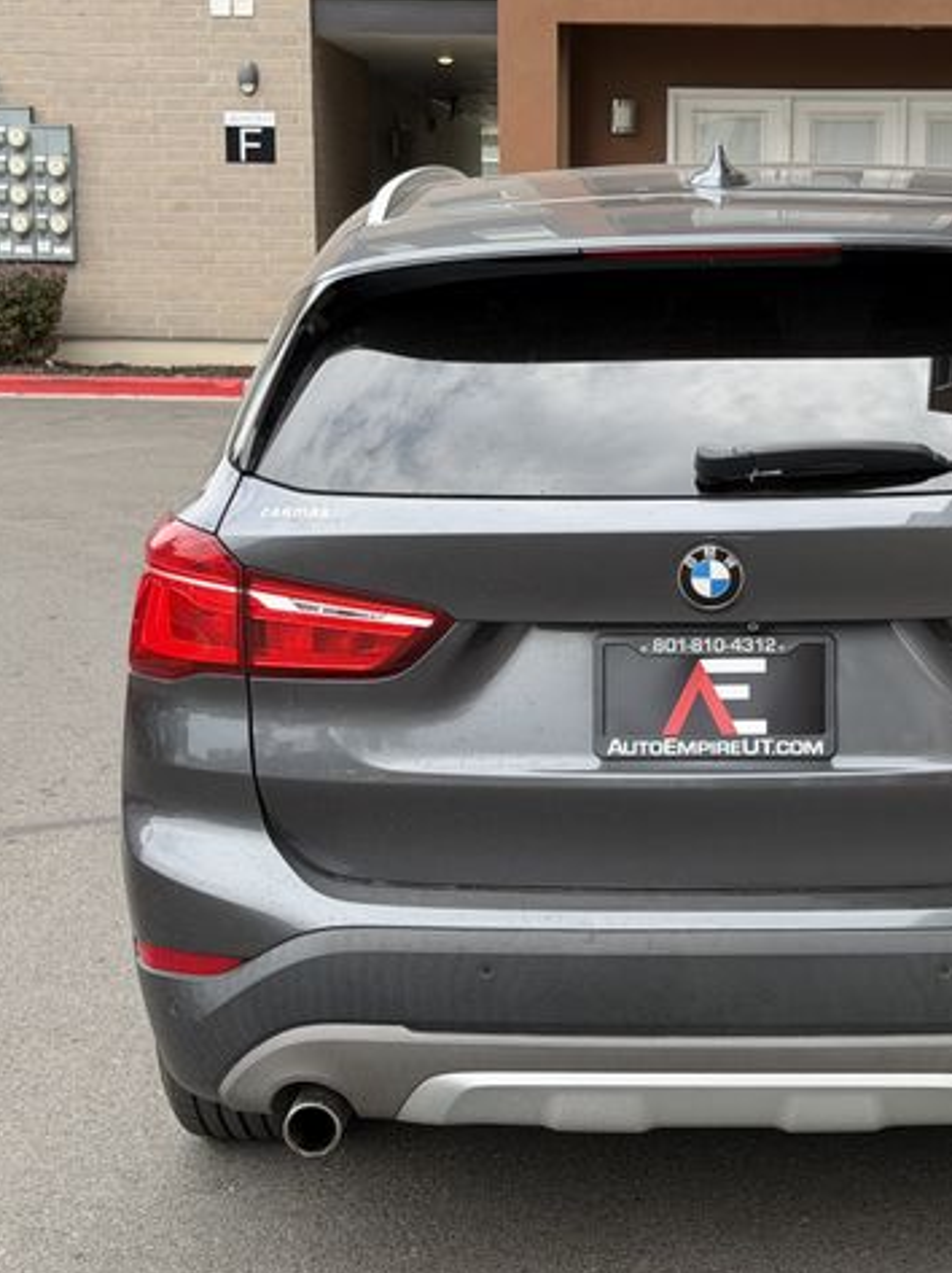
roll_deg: -0.1
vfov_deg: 29.8
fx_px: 2387
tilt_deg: -8.5
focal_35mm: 65
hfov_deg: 22.4
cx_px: 670
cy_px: 641
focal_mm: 6.76
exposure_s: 1/778
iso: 64
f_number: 1.78
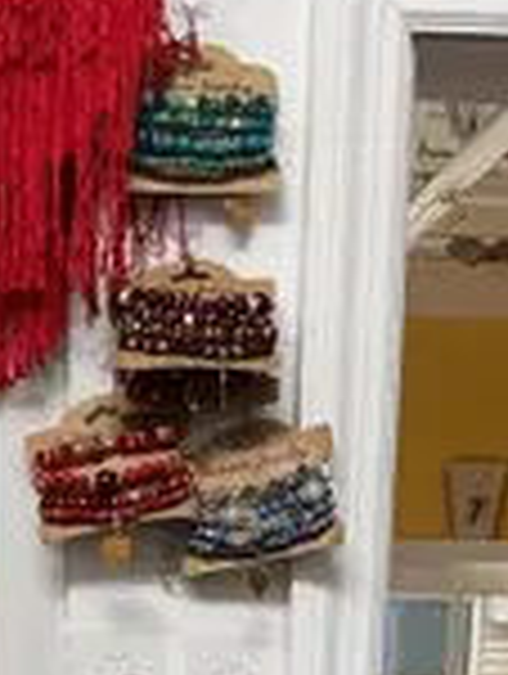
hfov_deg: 14.3
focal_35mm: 103
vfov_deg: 16.6
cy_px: 1132
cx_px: 81
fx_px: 2010
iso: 100
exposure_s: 1/60
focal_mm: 3
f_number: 1.8
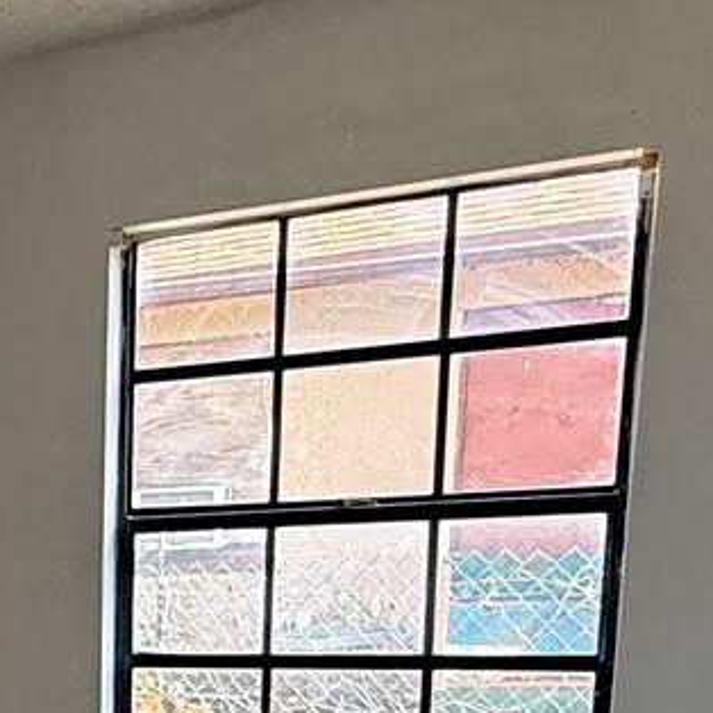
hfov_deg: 20.8
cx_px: -495
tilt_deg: -10.5
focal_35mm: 63
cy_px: 779
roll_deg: +3.6
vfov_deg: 25.4
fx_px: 1468
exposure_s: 1/99
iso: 80
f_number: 2.2
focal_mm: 2.22
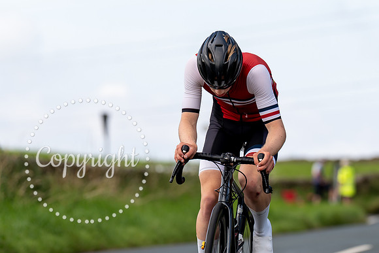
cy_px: 75
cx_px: 240
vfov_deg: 4.2
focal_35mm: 326
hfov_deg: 6.3
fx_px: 3432
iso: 100
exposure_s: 1/800
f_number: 3.5
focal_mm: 175
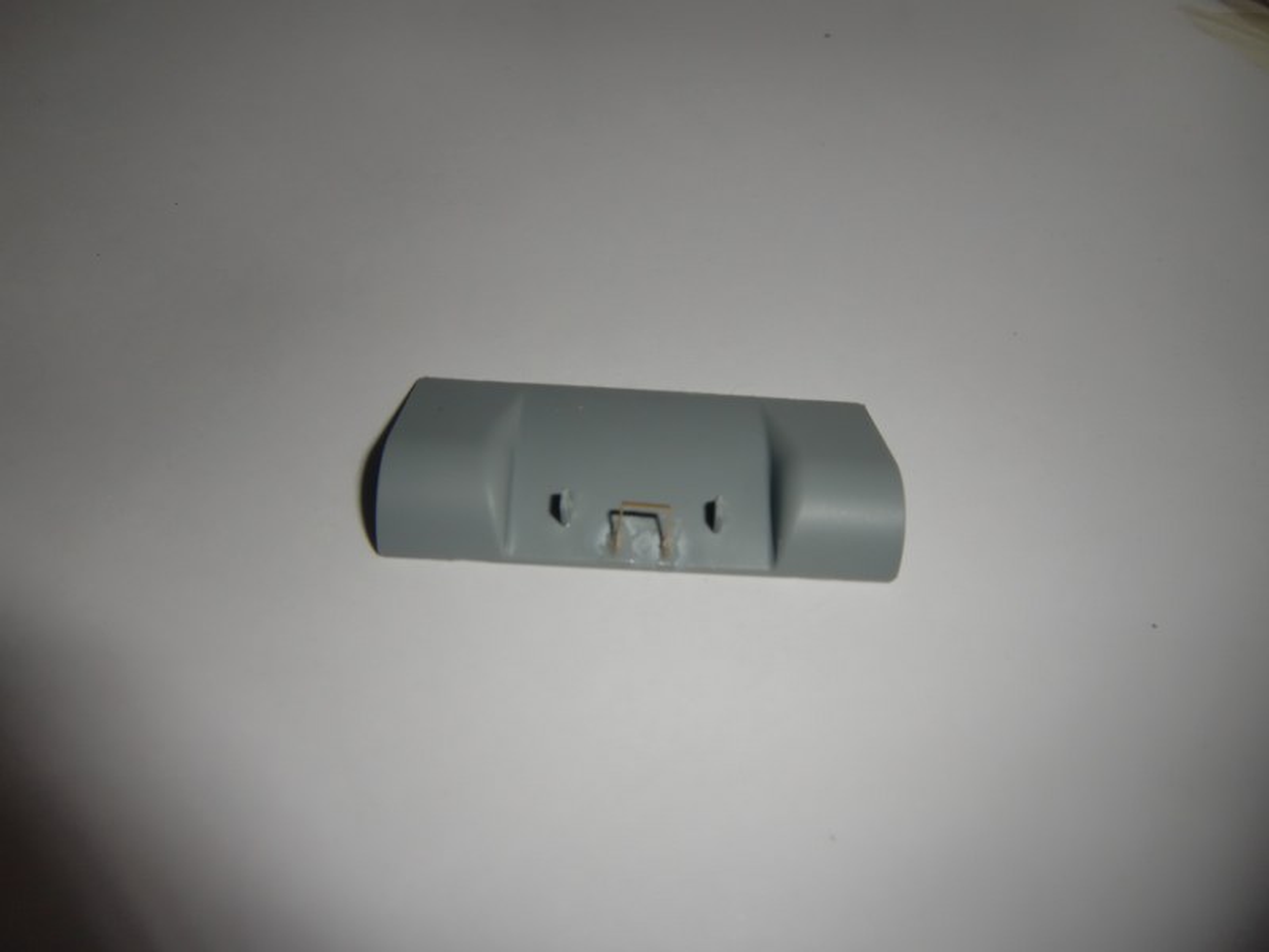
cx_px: 634
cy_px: 476
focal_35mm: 24
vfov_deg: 56.8
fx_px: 880
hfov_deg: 71.6
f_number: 7.5
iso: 64
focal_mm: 4.3
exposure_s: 1/60
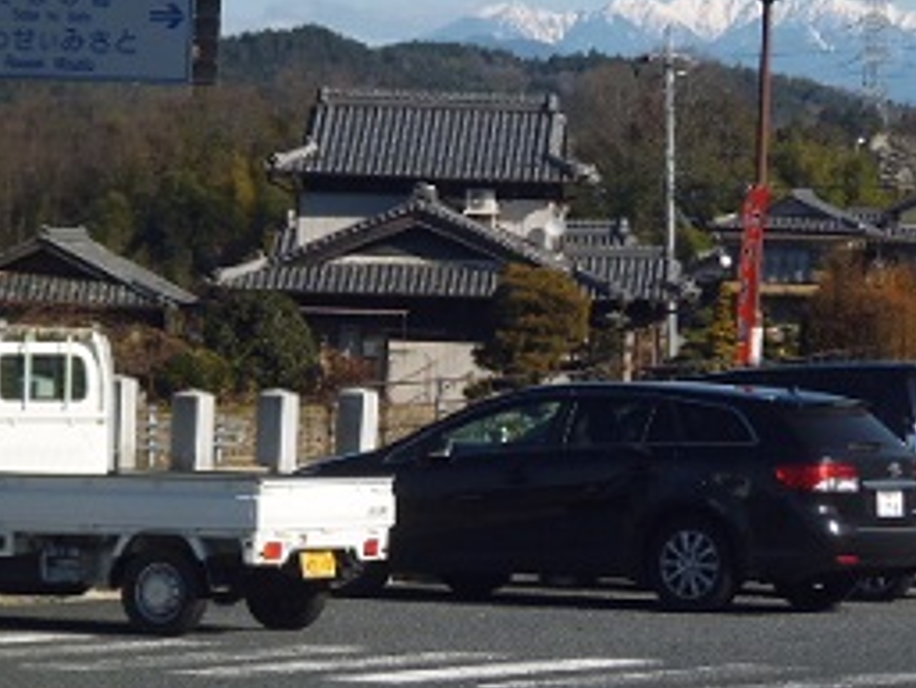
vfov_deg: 6.2
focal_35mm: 239
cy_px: 185
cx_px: 663
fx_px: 6327
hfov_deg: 8.3
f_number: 6.9
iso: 100
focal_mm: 21.5
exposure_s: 1/320
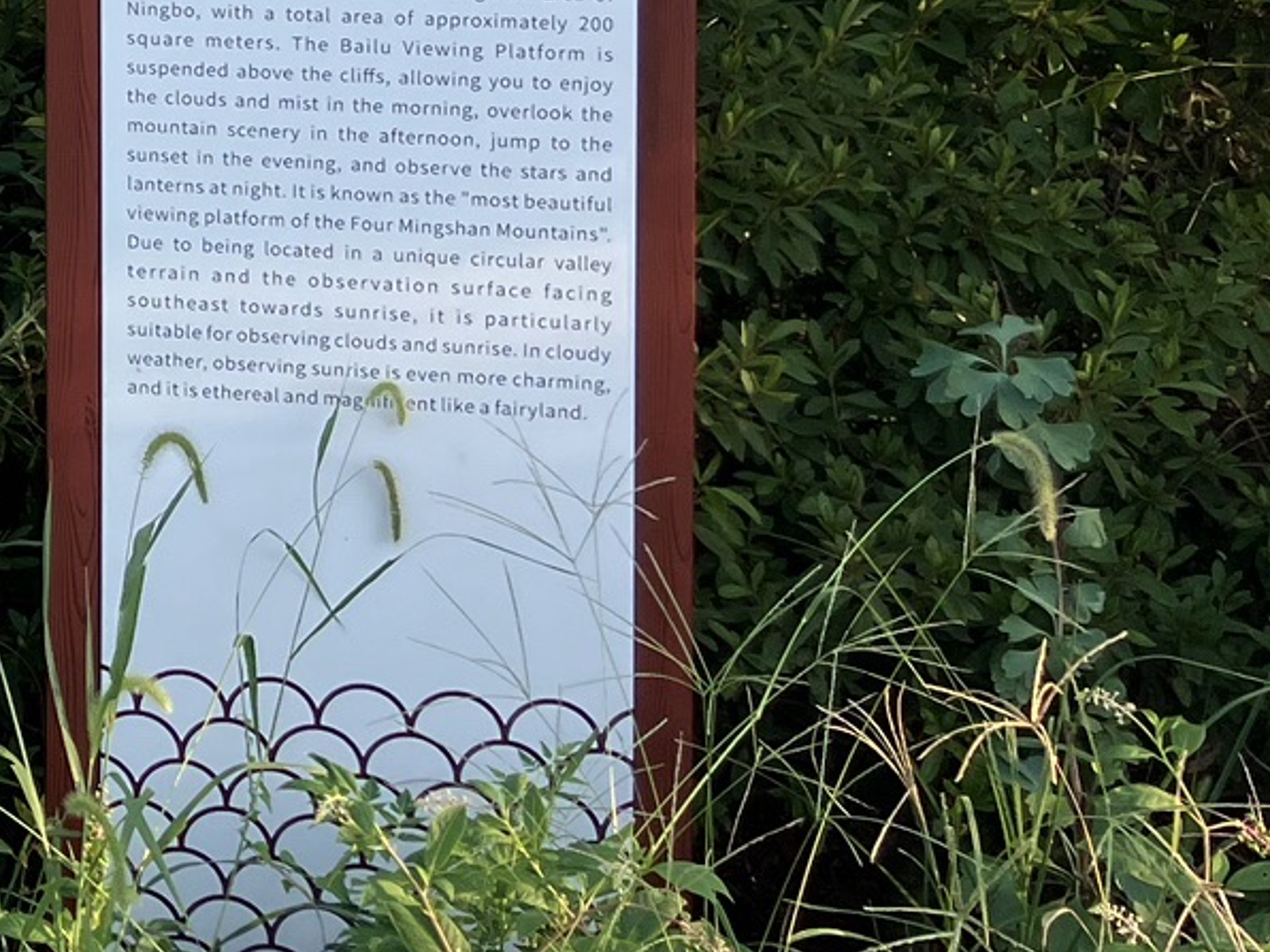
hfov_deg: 17.8
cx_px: -833
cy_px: -434
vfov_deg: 14.7
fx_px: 3449
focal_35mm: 94
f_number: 1.8
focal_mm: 3.99
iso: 32
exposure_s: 1/501
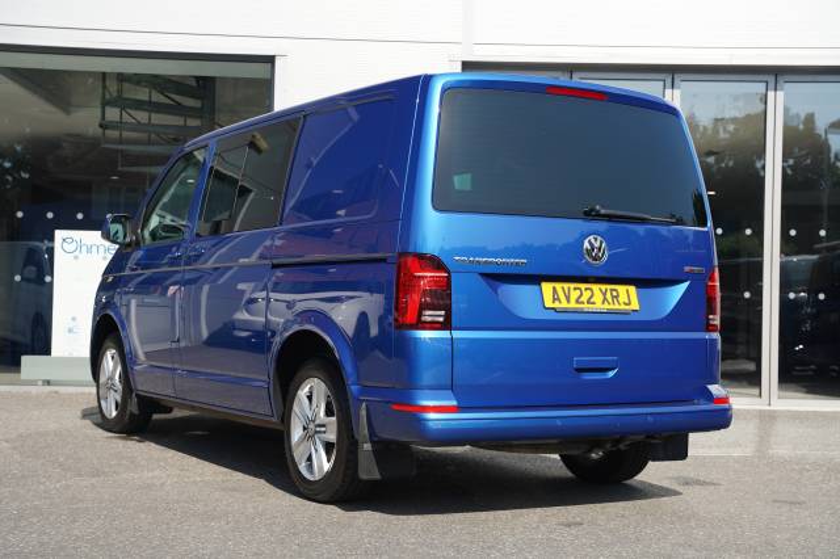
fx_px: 1210
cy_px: 280
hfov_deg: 38.3
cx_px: 420
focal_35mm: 52
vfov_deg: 26.0
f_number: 4.5
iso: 100
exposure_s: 1/200
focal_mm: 51.9
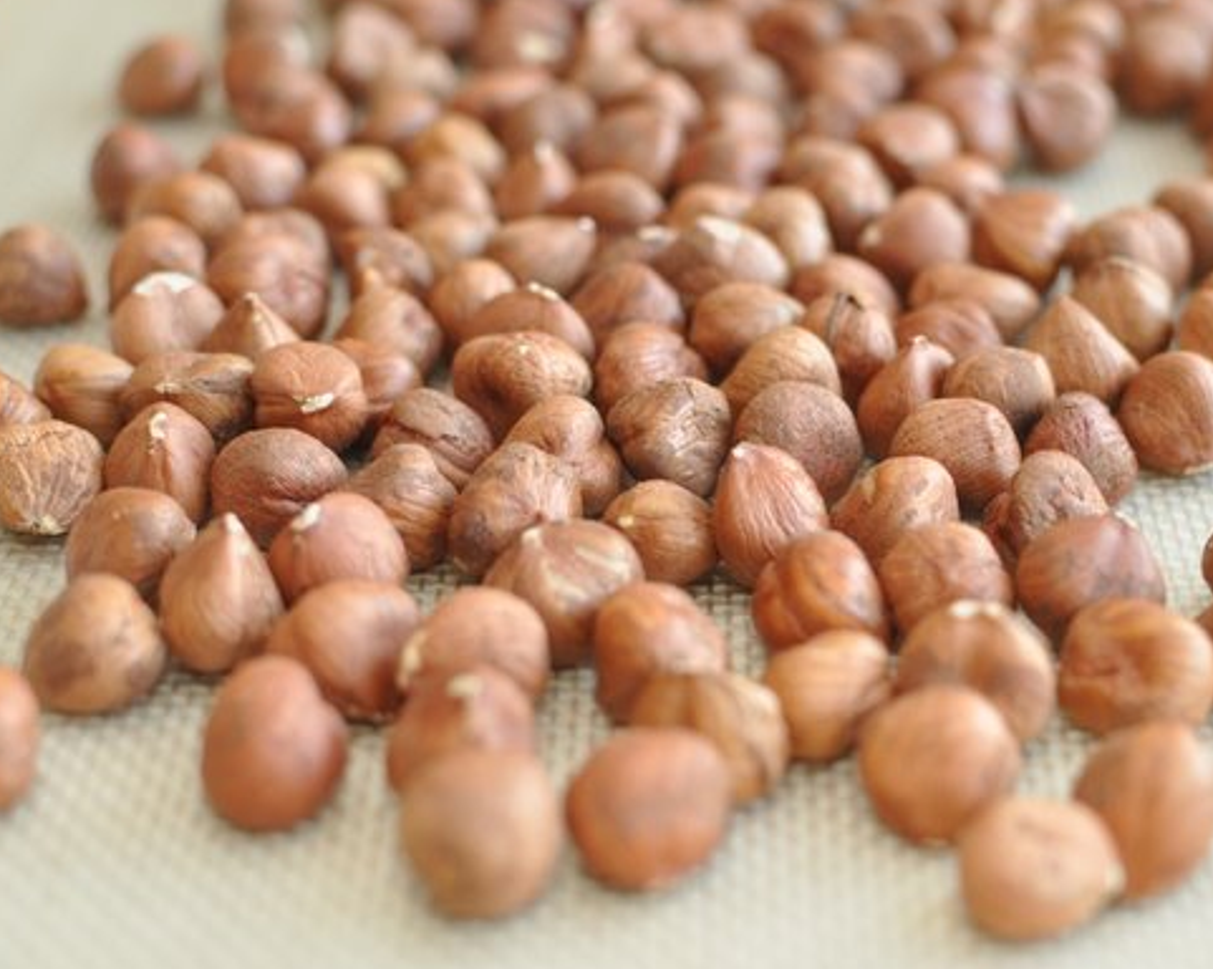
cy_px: 459
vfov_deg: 21.9
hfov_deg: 27.2
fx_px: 2499
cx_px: 787
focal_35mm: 70
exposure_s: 1/60
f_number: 3.2
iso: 640
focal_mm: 35
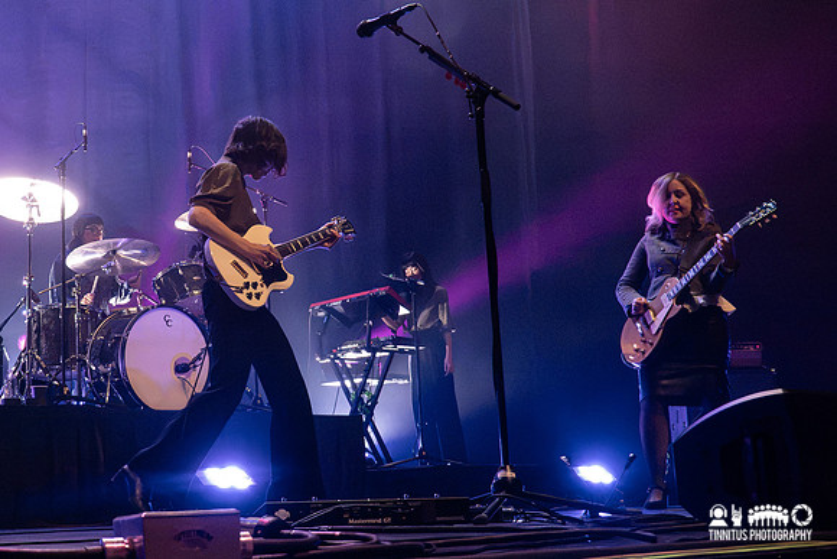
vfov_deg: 24.5
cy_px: 280
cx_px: 242
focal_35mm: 55
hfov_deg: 35.4
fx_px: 1288
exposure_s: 1/320
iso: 6400
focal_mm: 14.4
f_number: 3.5
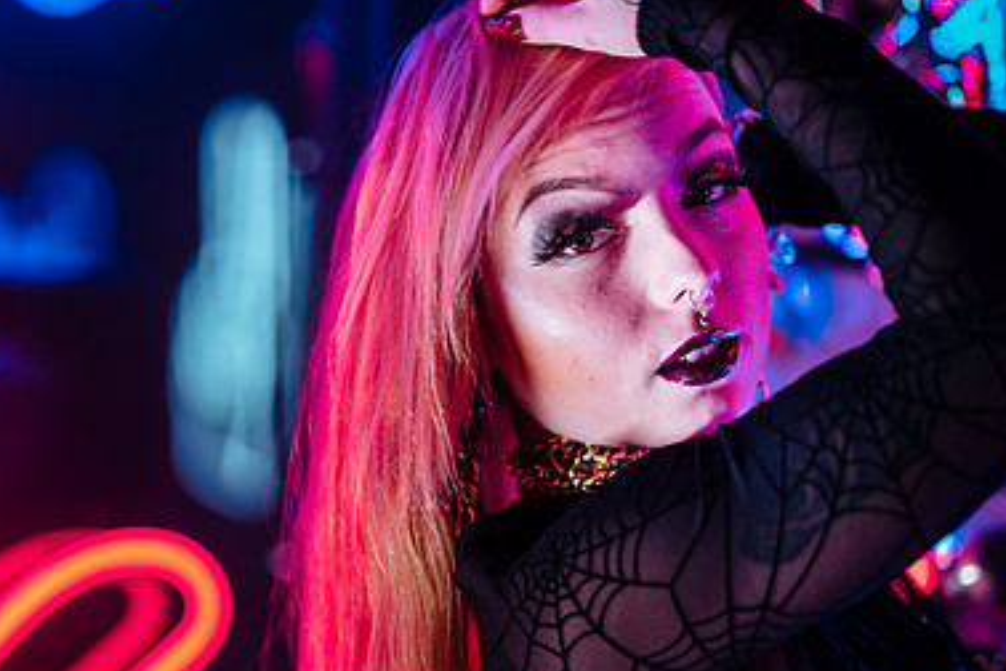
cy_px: 470
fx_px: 3884
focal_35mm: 139
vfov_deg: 9.9
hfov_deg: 14.7
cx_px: 314
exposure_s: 1/100
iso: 400
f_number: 2
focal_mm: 110
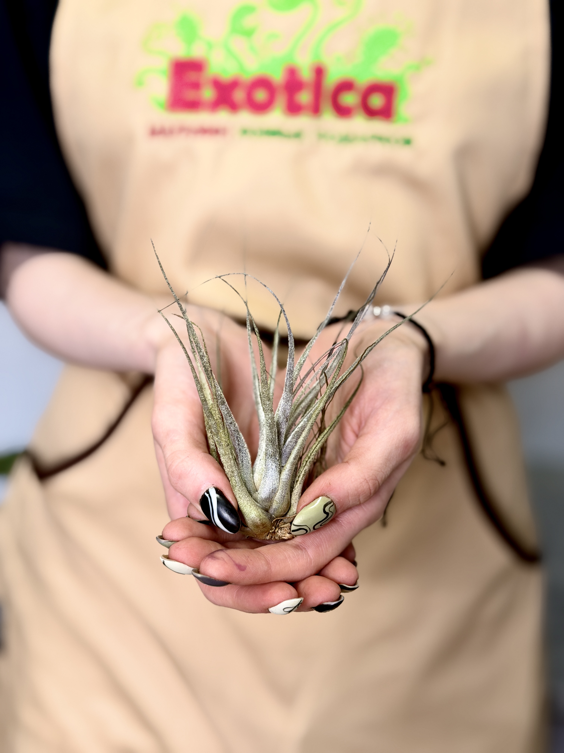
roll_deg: -1.5
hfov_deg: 30.3
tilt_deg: -14.5
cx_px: 282
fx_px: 1043
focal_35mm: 48
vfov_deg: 39.7
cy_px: 376
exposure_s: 1/150
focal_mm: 6.76
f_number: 1.78
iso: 50
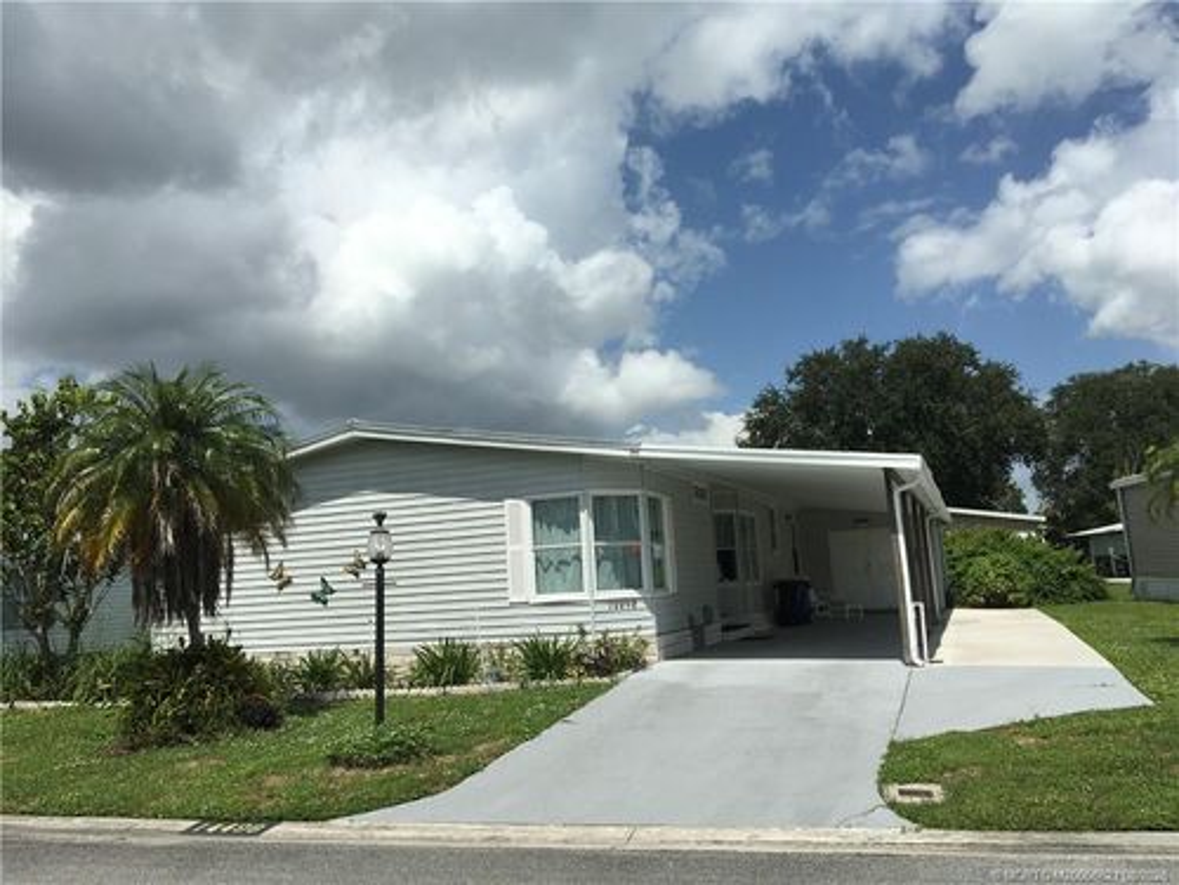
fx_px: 988
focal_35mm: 29
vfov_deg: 48.2
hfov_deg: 61.7
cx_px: 590
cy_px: 442
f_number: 2.2
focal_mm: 4.15
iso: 25
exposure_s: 1/3663
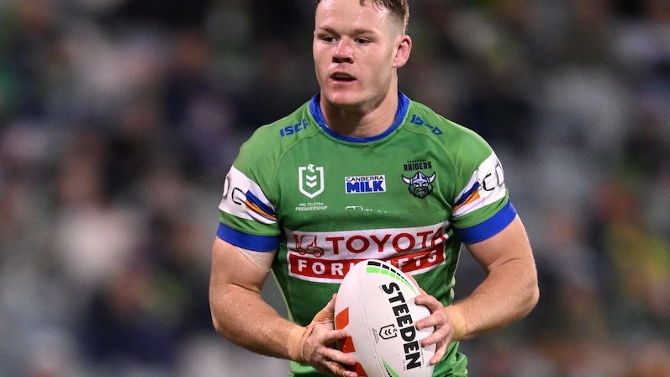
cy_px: 200
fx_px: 8402
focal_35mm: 473
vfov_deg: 2.6
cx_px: 353
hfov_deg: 4.6
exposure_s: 1/1600
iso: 4000
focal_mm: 400
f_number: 2.8
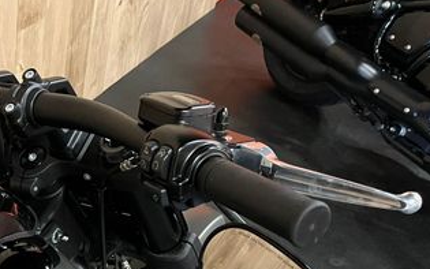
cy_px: 300
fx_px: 656
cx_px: 19
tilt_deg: -46.4
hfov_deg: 33.7
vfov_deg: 21.8
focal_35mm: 56
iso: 640
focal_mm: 5.1
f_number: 1.6
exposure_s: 1/25
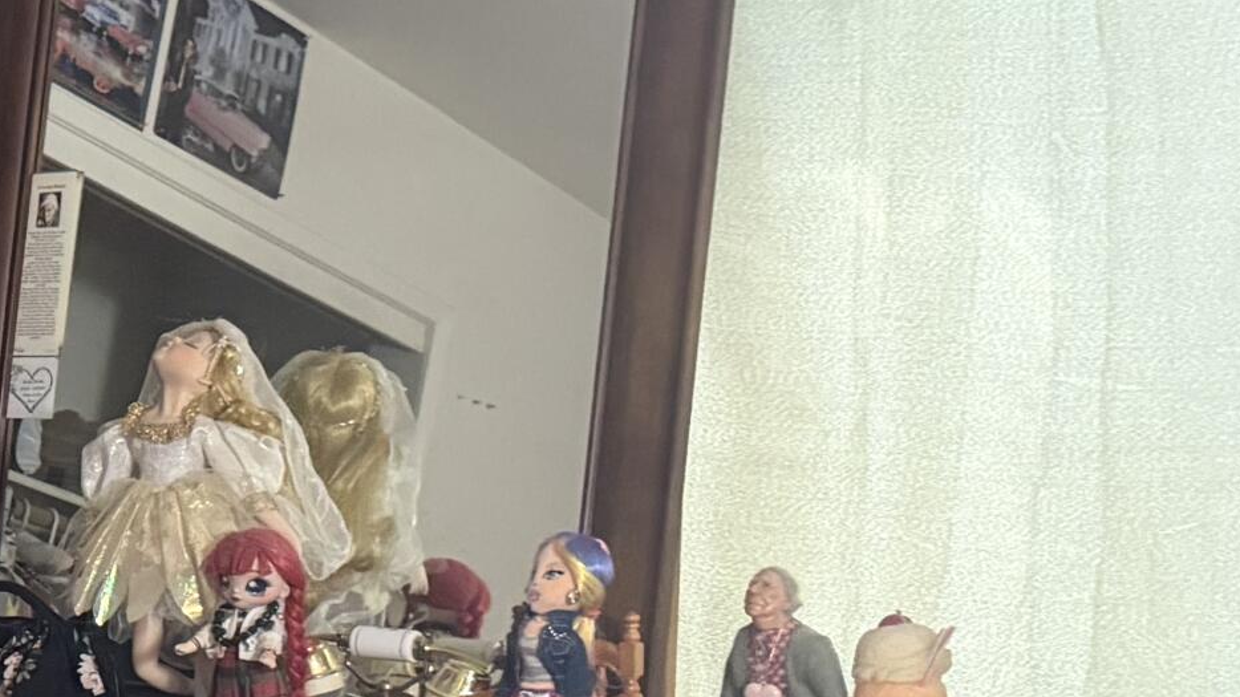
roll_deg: +0.8
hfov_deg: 21.4
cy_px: 579
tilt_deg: -4.9
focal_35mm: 84
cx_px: -609
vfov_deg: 14.3
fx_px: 2761
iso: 800
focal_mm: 6.76
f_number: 1.78
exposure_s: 1/40
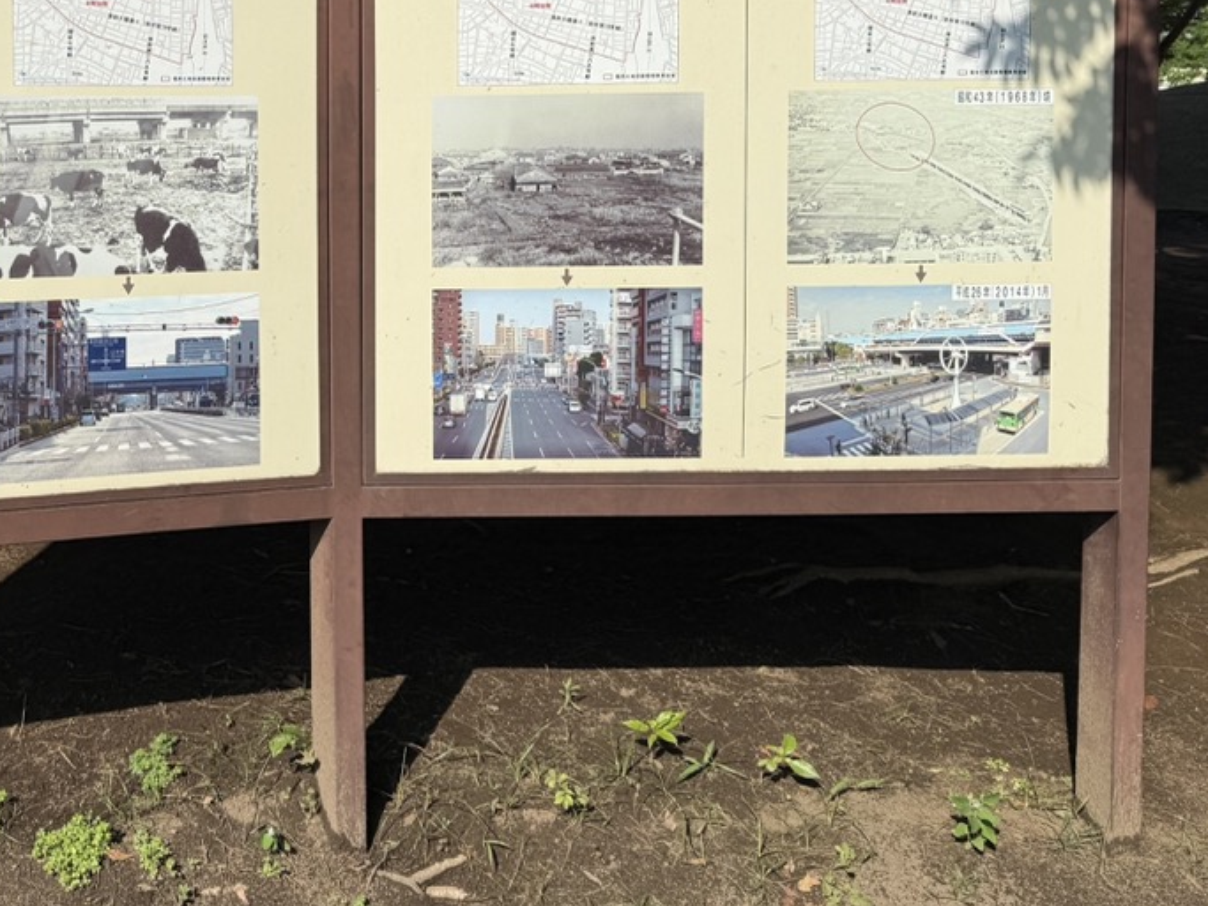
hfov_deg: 40.0
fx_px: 1570
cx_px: 205
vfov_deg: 31.5
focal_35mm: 45
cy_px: 207
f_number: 1.78
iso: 80
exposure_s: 1/8130
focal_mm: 6.76
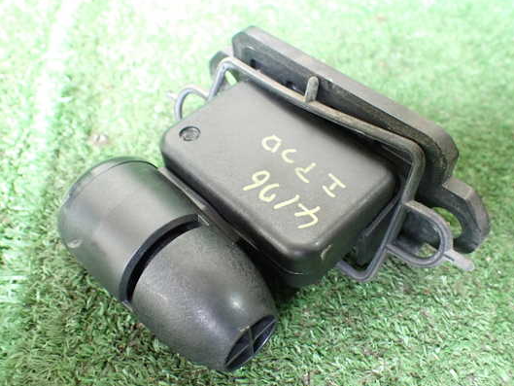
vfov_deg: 41.8
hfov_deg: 53.9
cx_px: 259
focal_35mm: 34
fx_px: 505
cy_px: 192
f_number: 2.3
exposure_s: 1/50
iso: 800
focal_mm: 5.4
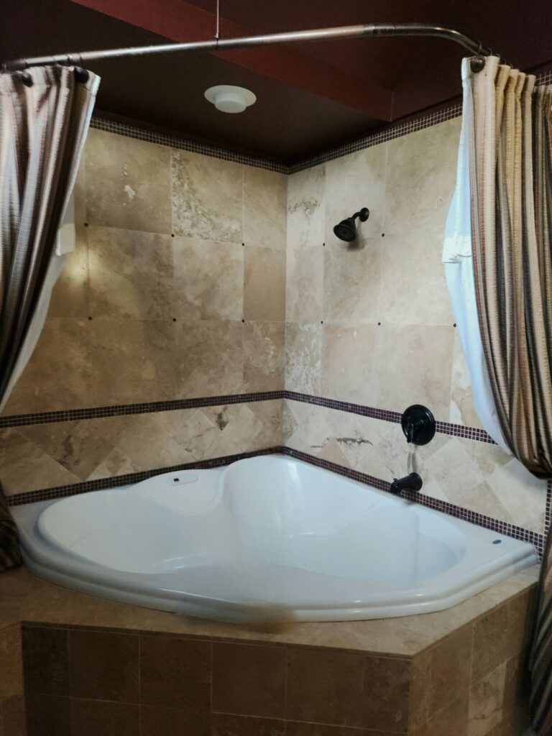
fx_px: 489
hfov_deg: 58.9
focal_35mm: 23
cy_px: 368
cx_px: 276
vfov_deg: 73.9
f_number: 1.8
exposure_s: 1/30
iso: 640
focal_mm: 5.4
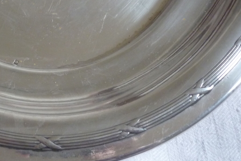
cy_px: 38
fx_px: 468
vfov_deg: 19.3
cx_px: 49
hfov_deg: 28.3
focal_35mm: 70
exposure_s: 1/30
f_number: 2.8
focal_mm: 5.5
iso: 250
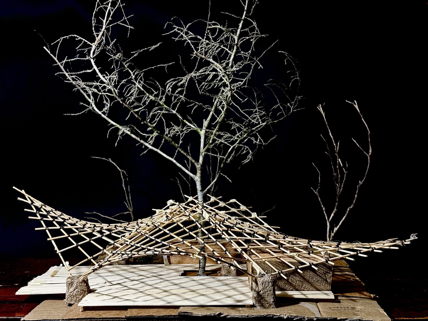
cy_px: 160
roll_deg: -1.2
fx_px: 593
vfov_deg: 30.3
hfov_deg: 39.7
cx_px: 214
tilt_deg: -1.1
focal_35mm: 48
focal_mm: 6.76
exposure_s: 1/31
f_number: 1.78
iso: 500
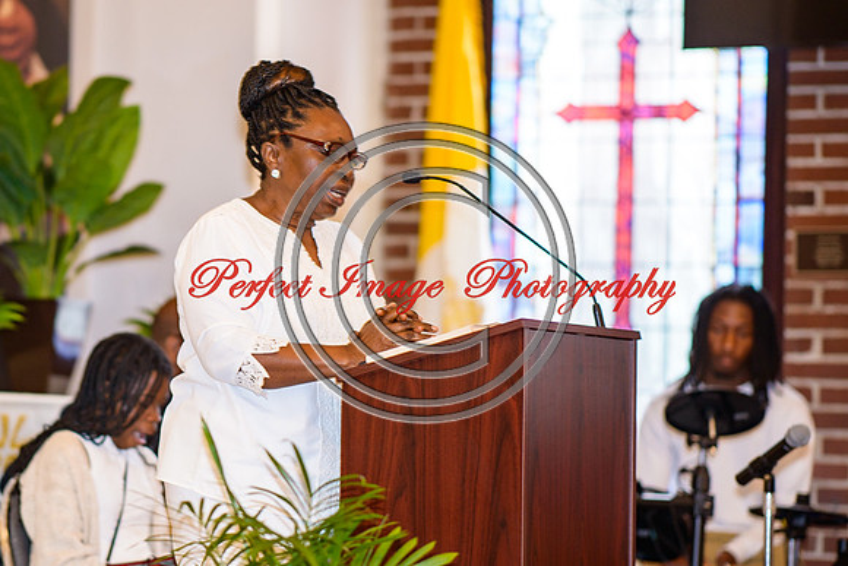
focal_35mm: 170
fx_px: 4012
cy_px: 238
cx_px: 258
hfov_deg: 12.0
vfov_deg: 8.1
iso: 140
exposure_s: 1/100
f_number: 1.4
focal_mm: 105
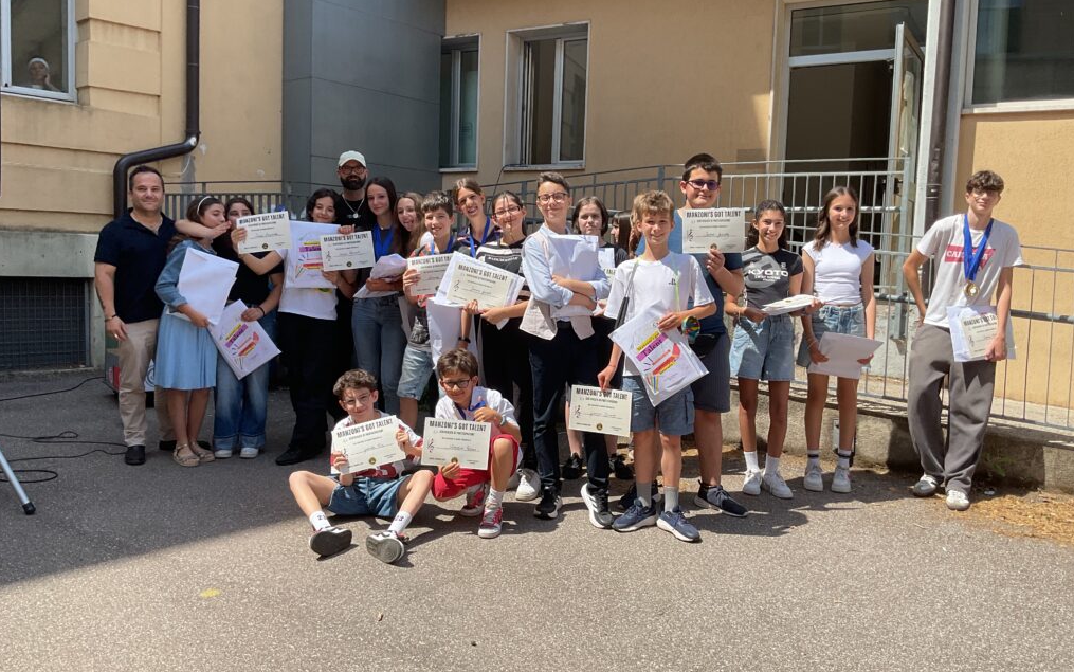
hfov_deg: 61.2
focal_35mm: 31
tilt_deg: -4.2
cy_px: 333
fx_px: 908
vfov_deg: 40.6
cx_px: 535
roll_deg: -1.5
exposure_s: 1/1035
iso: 16
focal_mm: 3
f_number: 1.8
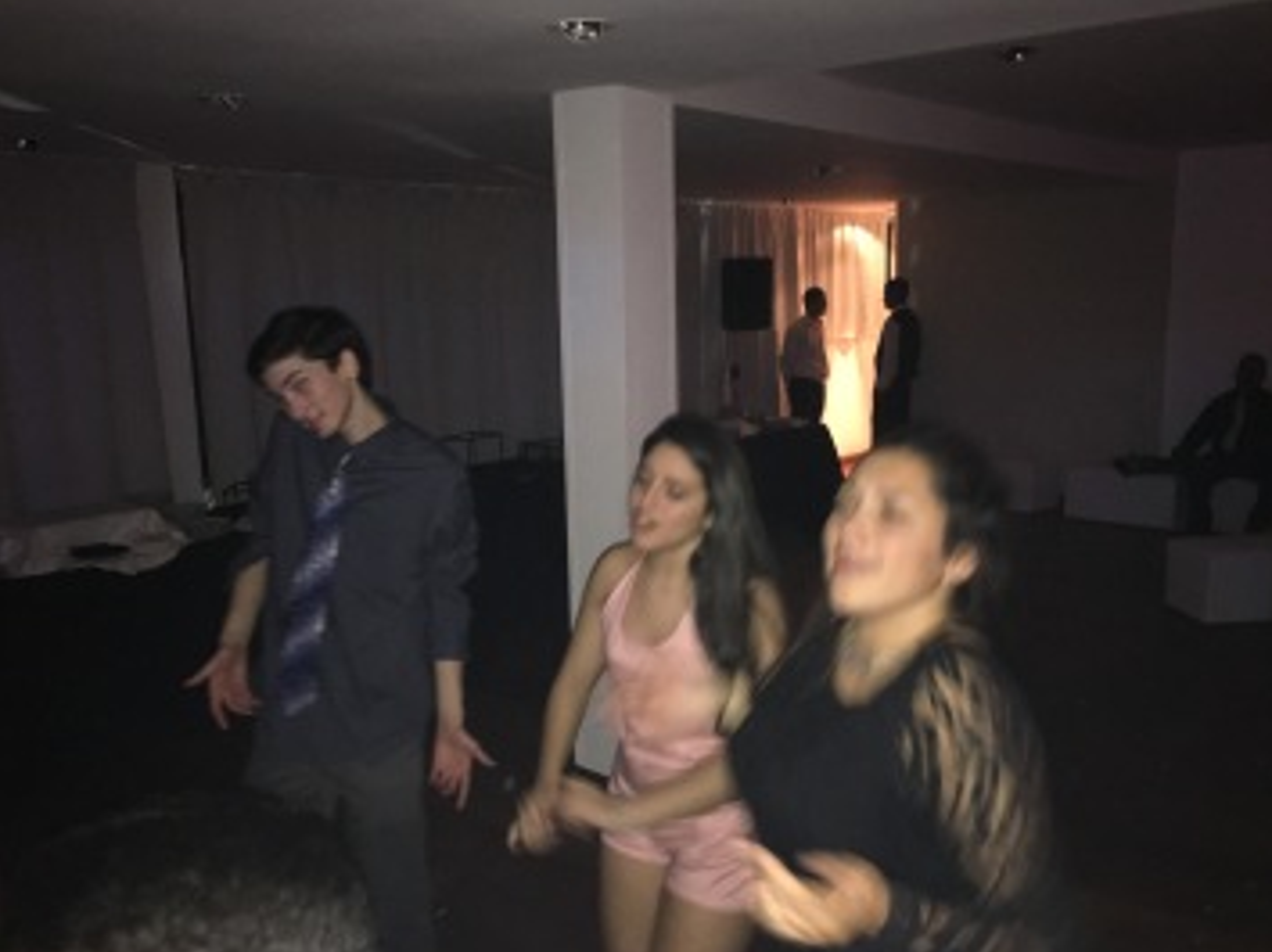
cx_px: 650
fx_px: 1102
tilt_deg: -9.5
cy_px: 478
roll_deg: +0.5
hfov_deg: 60.0
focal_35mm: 30
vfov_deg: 46.7
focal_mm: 4.15
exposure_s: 1/17
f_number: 2.2
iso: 250
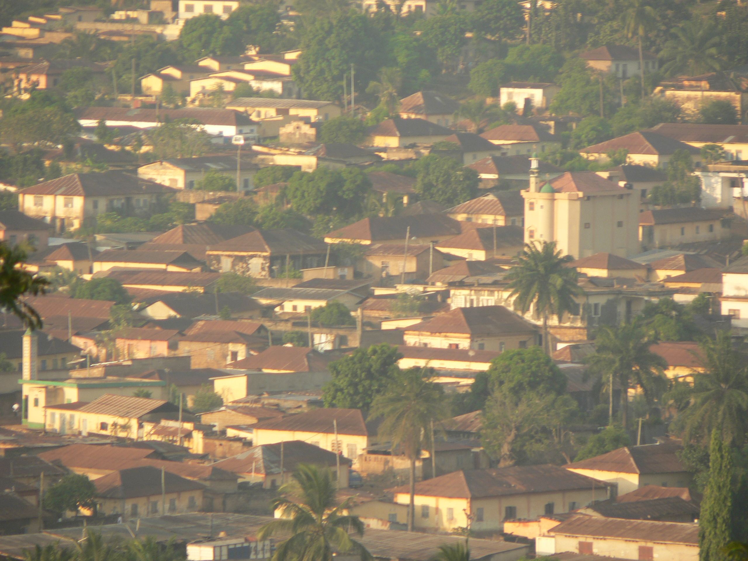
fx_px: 8492
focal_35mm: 393
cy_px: 280
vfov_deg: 3.8
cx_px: 374
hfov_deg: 5.0
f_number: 3.3
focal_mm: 65.4
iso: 80
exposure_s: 1/50
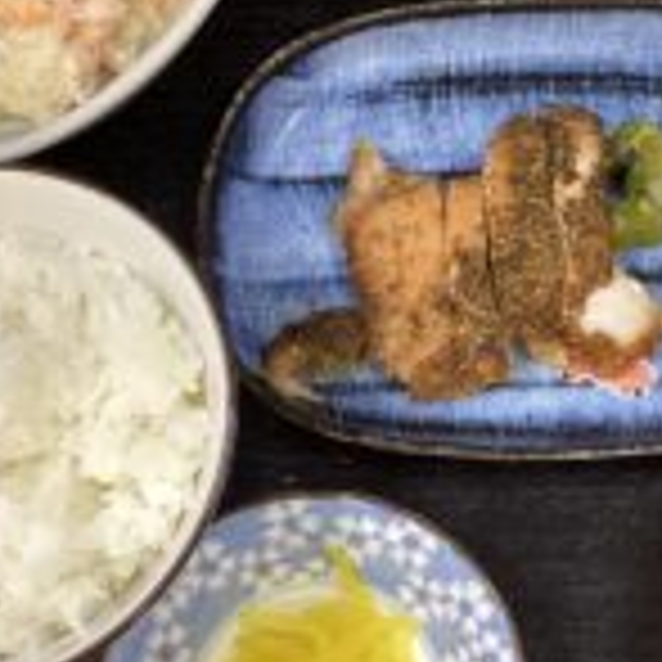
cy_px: 241
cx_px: 507
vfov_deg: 24.6
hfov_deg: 24.4
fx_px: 1515
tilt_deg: -72.6
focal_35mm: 70
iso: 160
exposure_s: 1/60
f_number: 2.4
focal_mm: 3.3
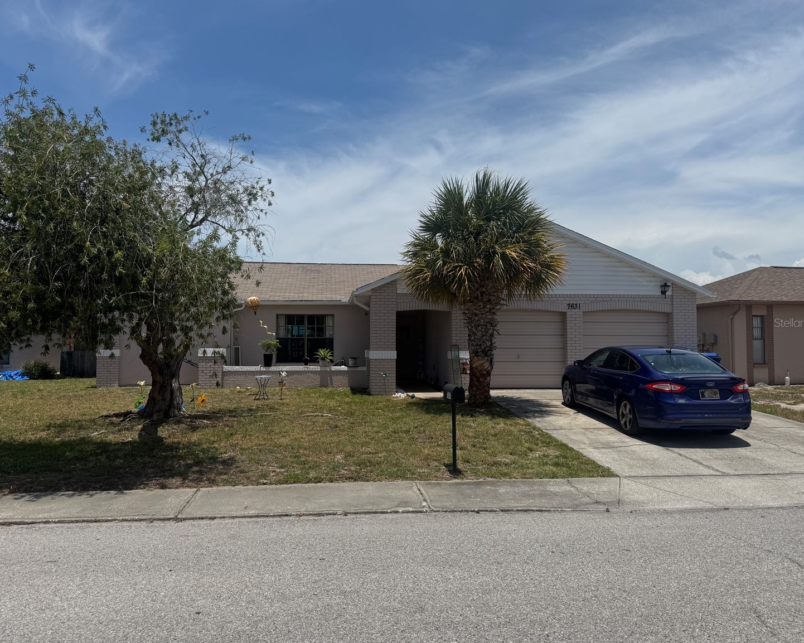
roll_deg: -0.5
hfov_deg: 66.0
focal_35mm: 26
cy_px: 322
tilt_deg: +1.5
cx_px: 381
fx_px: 619
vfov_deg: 54.9
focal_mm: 6.76
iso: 80
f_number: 1.78
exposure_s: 1/9009
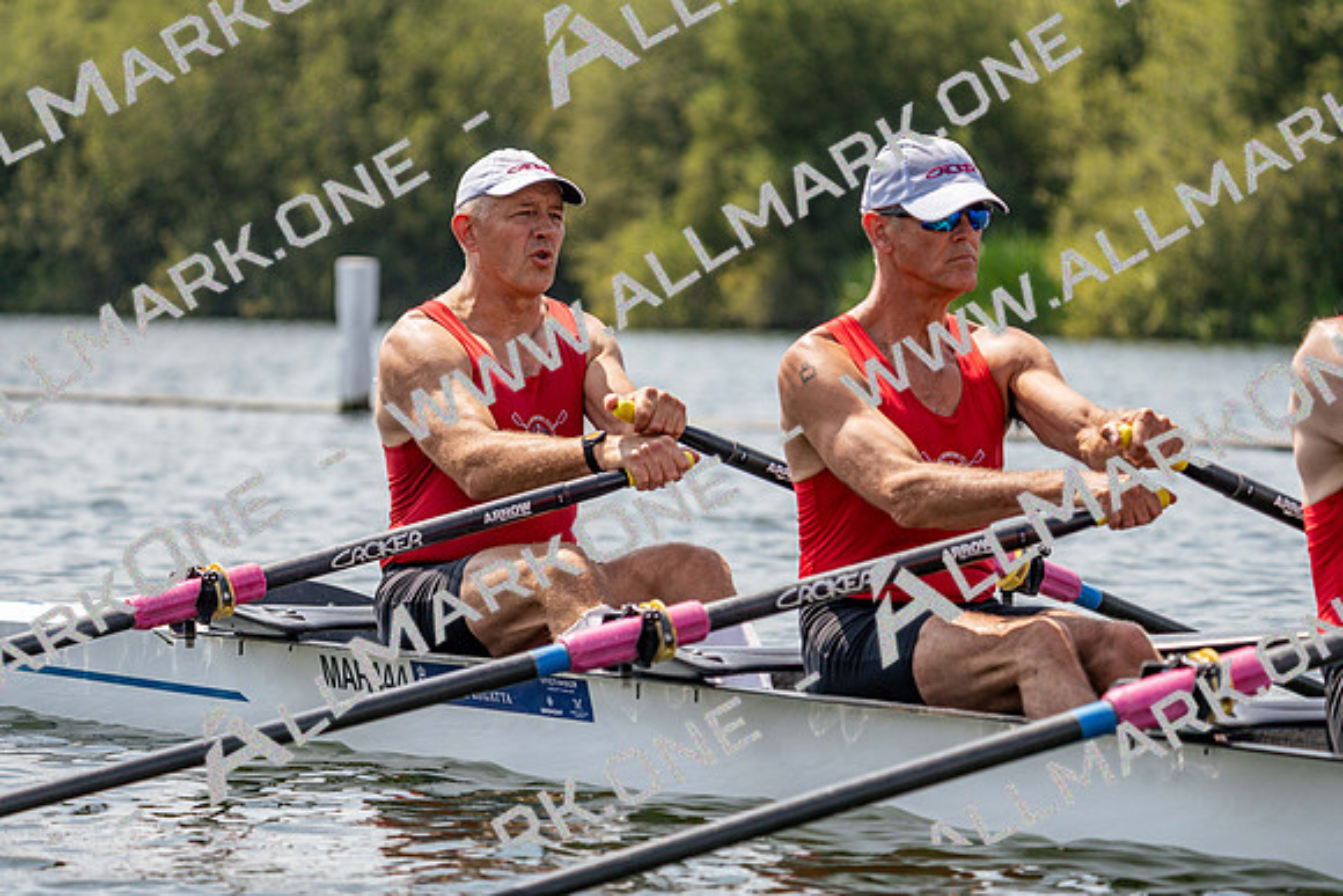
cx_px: 672
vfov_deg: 6.9
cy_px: 448
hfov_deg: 10.3
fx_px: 7463
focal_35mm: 200
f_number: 5.6
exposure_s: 1/1600
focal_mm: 200
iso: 200
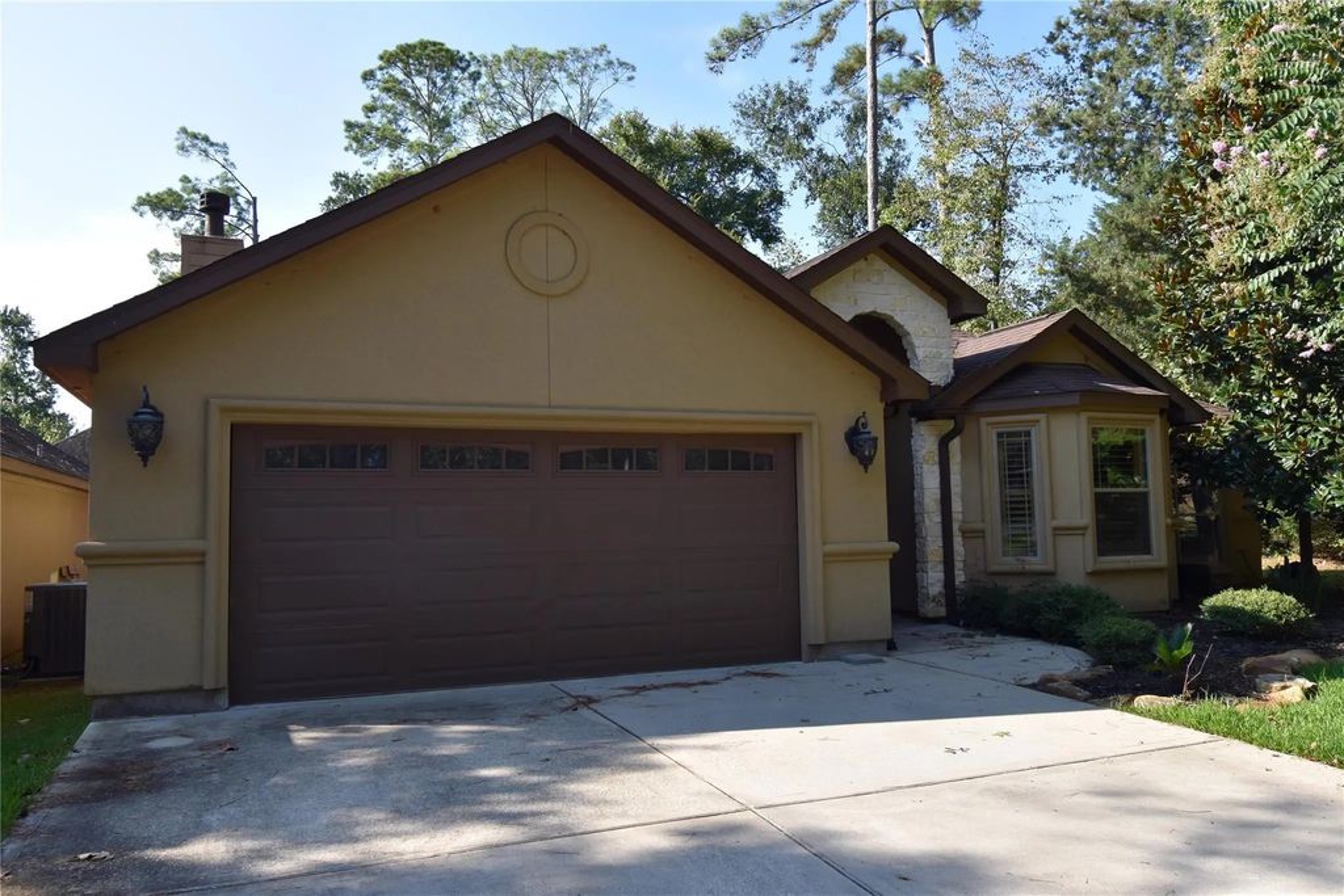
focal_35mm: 27
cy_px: 448
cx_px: 672
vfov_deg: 47.9
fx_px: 1008
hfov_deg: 67.4
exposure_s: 1/250
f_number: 8
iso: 200
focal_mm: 18
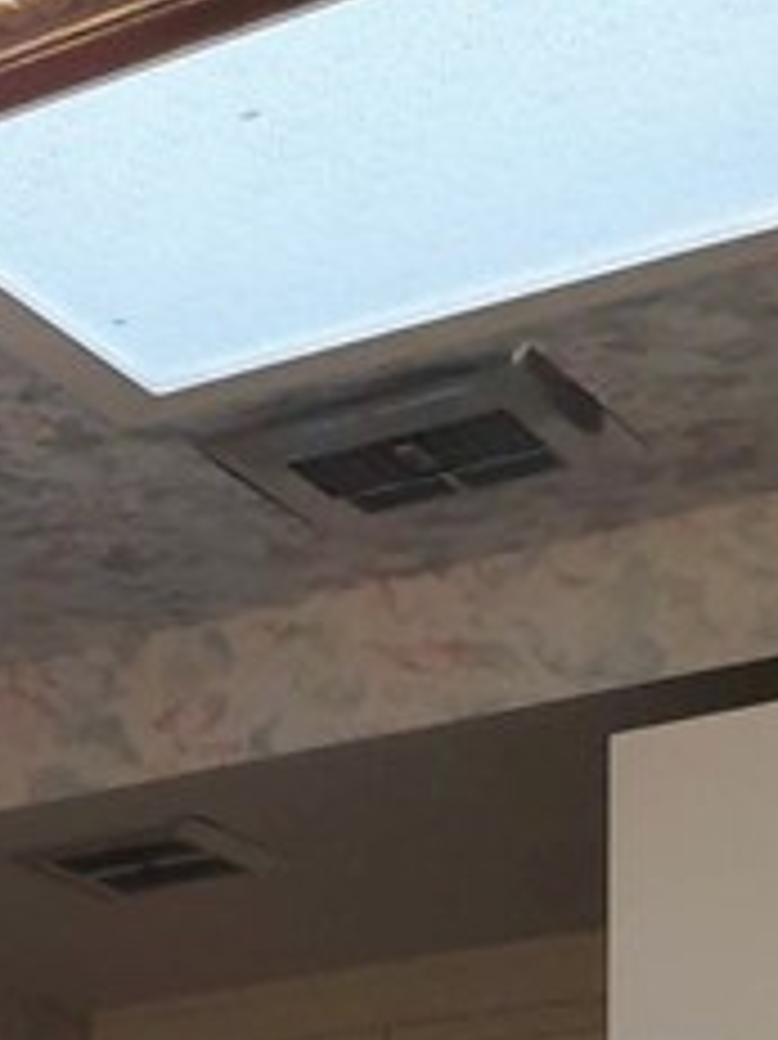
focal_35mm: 111
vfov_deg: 15.7
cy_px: 1742
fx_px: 3329
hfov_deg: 12.0
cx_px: -720
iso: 320
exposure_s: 1/60
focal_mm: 4.6
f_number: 2
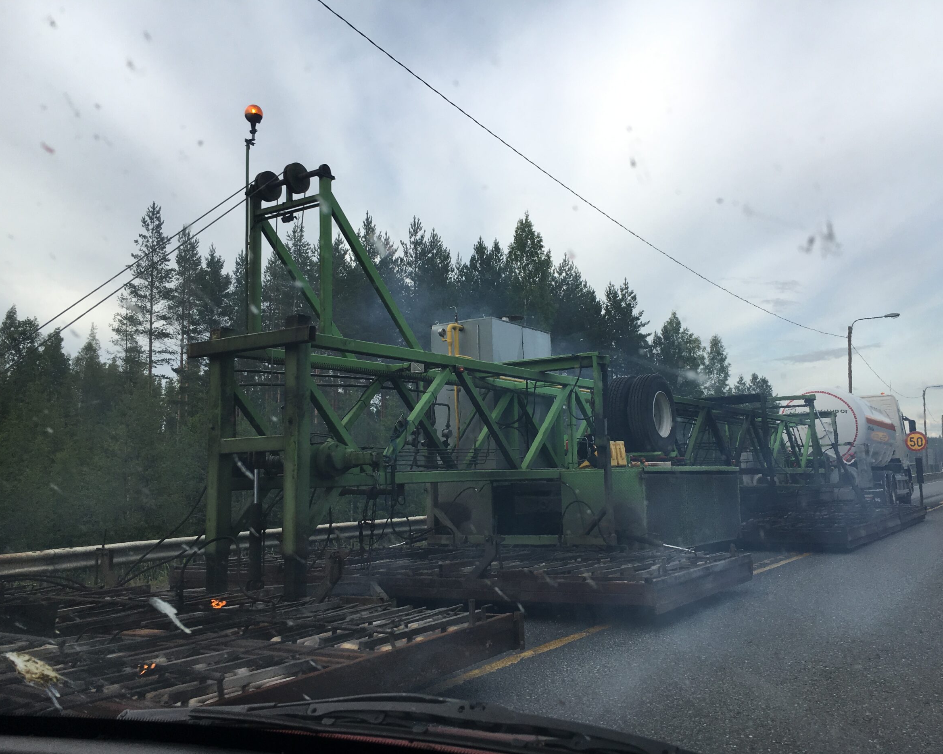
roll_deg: -0.5
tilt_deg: +4.8
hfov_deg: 57.1
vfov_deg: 47.1
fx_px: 865
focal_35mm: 31
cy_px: 383
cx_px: 499
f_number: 2.2
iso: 25
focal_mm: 4.15
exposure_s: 1/801
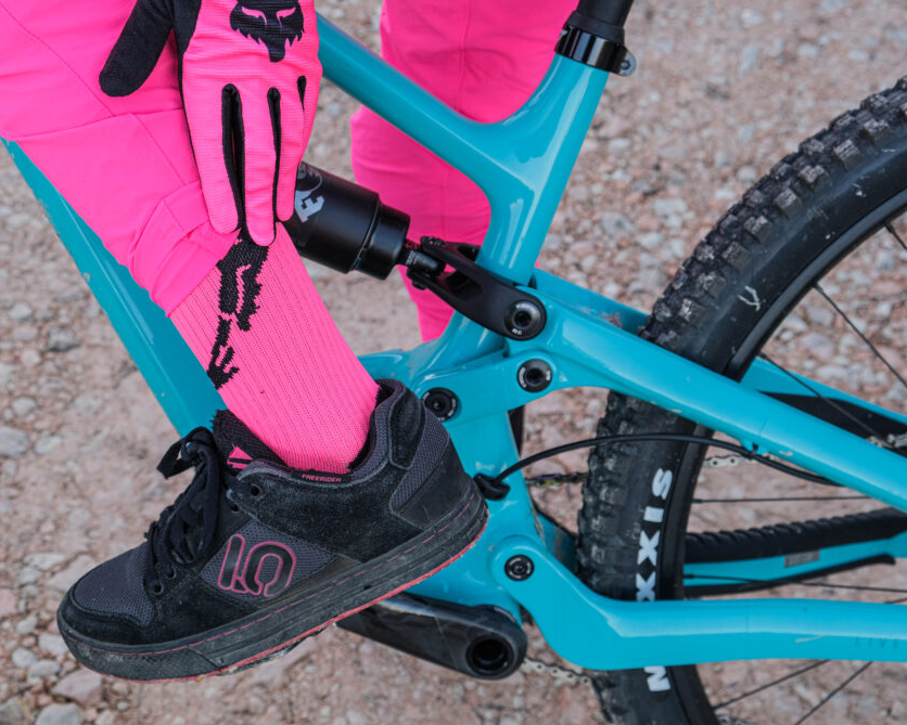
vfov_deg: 32.8
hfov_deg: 40.3
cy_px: 360
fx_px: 1235
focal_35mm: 46
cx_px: 397
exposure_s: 1/140
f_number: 5
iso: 320
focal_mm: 26.5
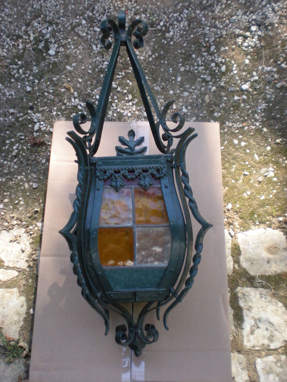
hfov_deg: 32.9
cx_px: 144
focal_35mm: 44
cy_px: 191
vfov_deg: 42.9
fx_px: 486
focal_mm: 7.4
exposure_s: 1/207
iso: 200
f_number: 3.5
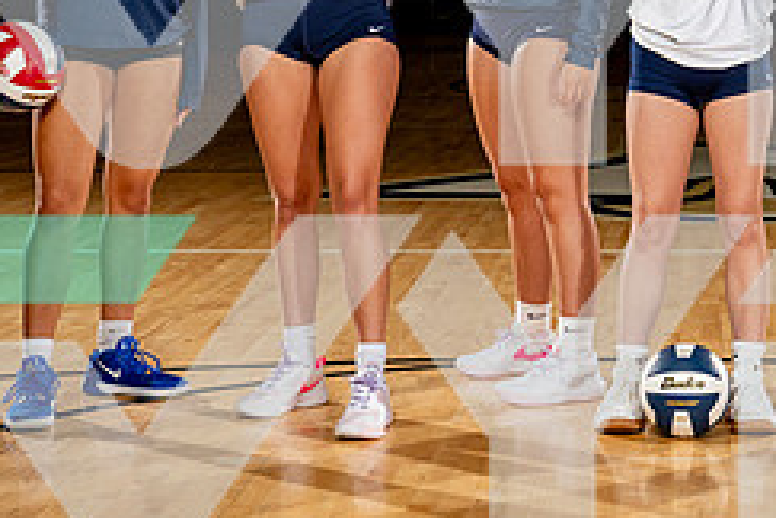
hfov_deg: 18.5
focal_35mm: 109
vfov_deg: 12.4
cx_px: 687
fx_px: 2349
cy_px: -2
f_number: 6.3
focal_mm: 45
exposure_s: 1/250
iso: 100
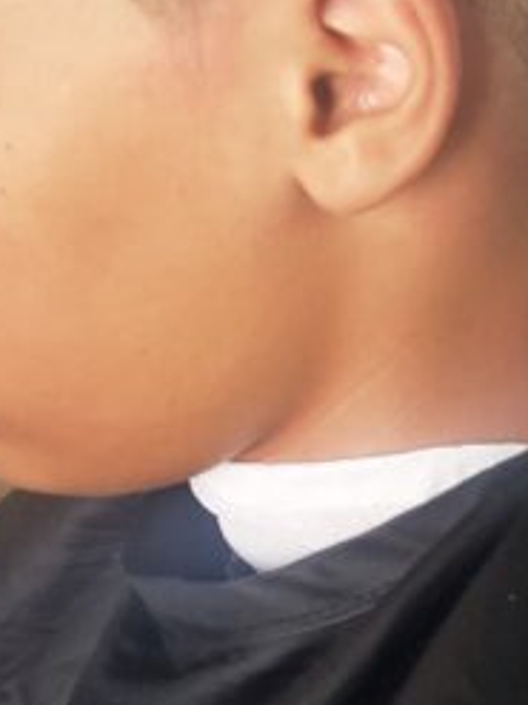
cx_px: 188
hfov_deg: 13.7
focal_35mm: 108
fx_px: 2198
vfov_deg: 17.3
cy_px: -166
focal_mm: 4.3
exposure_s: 1/120
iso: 100
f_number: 1.5
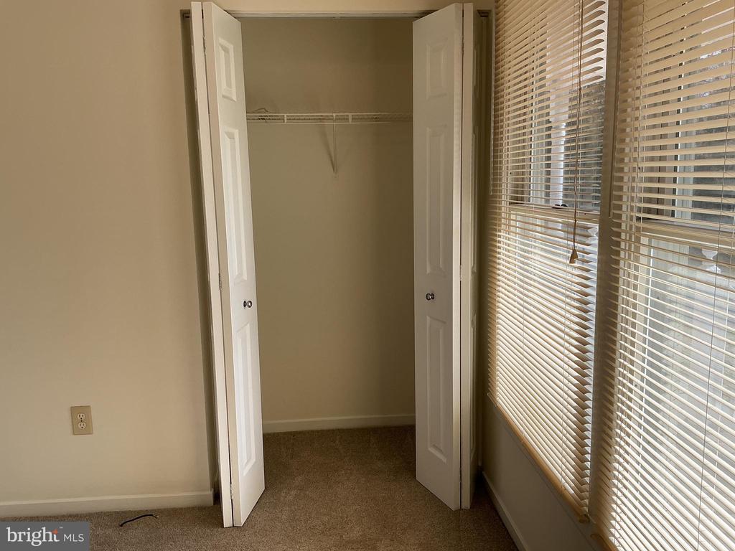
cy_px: 276
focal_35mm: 29
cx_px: 368
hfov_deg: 61.7
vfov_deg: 48.2
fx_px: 616
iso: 25
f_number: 1.8
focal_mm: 3
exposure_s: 1/203
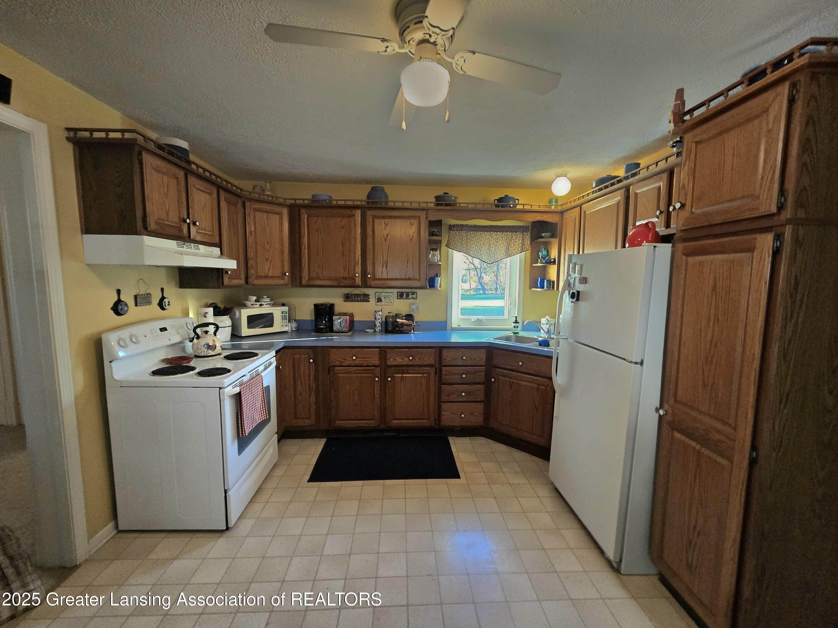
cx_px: 419
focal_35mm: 13
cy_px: 314
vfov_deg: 89.9
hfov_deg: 106.2
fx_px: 315
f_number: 2.2
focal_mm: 2.2
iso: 250
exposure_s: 1/60.2
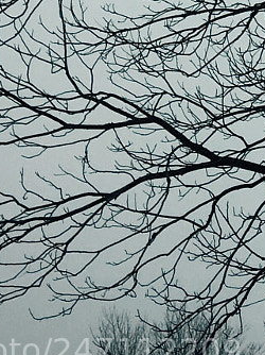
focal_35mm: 139
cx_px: 534
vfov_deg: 13.3
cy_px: -204
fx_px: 1421
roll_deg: +0.5
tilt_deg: +28.5
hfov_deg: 9.9
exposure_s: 1/120
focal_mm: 4.15
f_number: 2.2
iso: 32
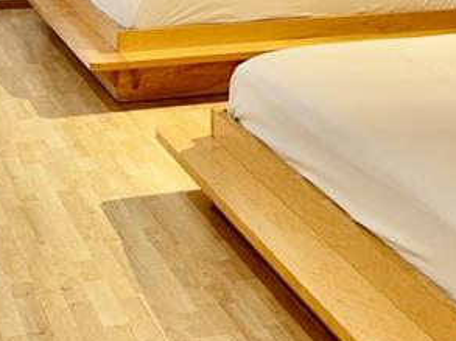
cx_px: 201
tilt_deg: -1.4
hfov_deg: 23.3
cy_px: -187
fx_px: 1105
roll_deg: +0.2
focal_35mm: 84
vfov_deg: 15.9
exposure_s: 1/60
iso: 100
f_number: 1.78
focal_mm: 6.76
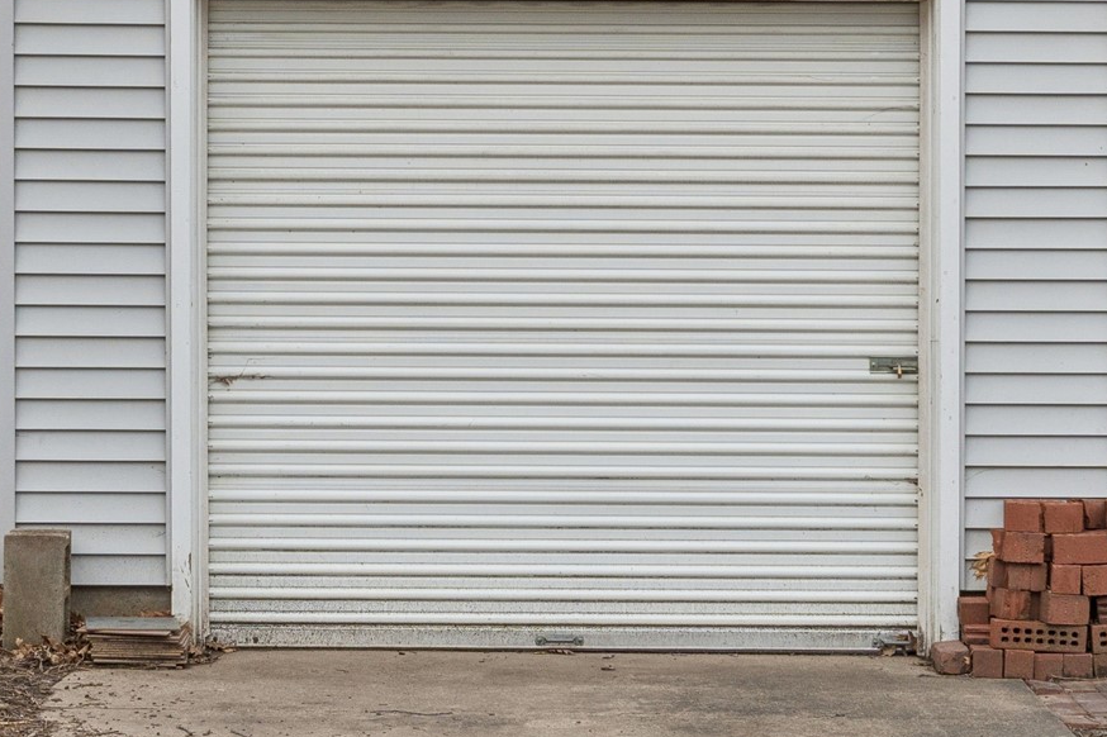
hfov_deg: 20.1
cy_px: 92
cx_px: 813
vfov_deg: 13.4
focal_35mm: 101
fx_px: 3104
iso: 400
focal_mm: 35
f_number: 9
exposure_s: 1/640
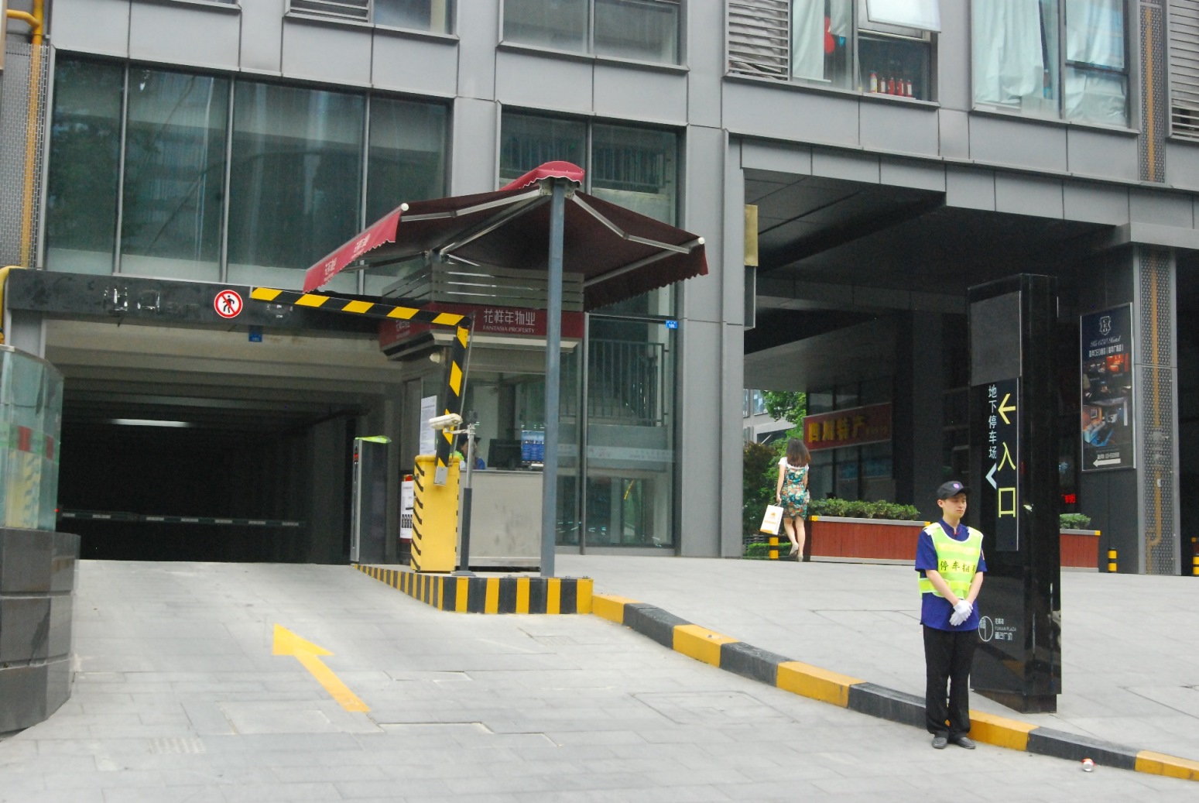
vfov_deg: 28.2
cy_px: 402
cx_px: 600
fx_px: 1601
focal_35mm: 48
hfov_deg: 41.1
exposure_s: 1/250
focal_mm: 32
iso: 1600
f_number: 8
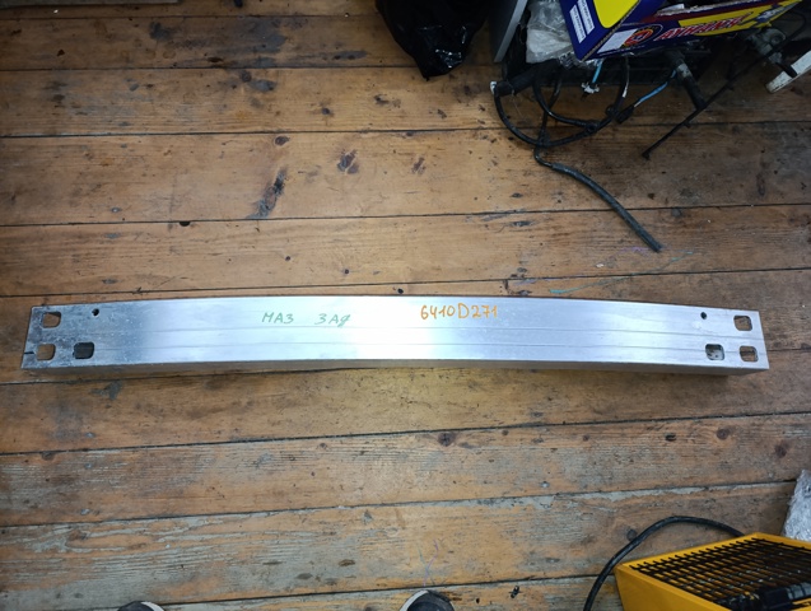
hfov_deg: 73.8
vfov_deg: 59.0
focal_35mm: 23
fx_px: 540
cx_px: 406
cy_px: 306
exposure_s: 1/33.3
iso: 1000
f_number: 1.6
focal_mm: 6.14
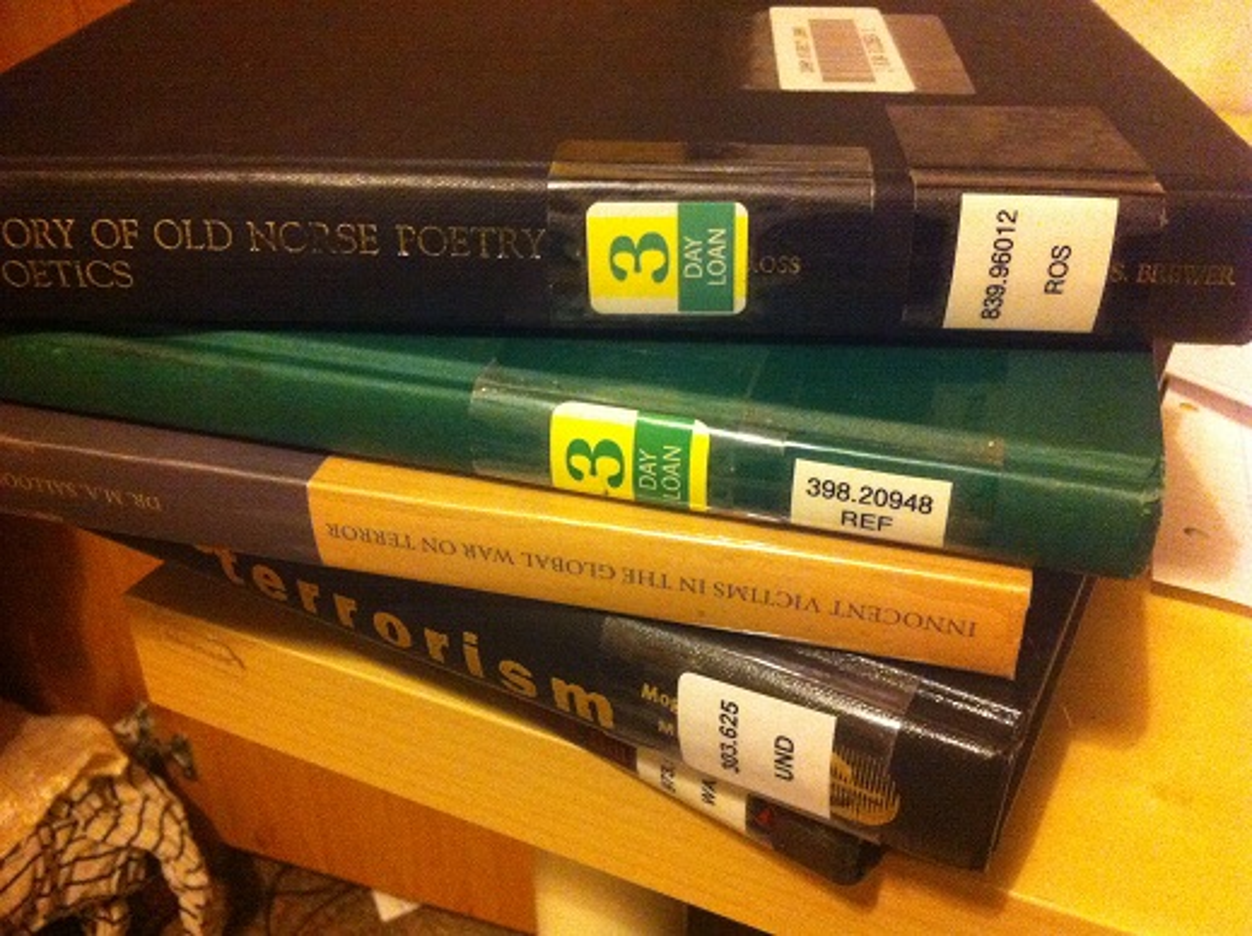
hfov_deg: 52.7
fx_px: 1264
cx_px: 626
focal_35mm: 35
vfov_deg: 40.6
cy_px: 468
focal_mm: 3.85
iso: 1000
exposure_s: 1/15
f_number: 2.8
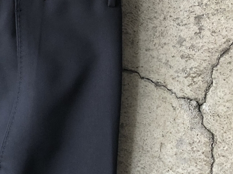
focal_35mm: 70
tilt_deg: -87.3
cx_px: -45
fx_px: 471
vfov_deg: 21.0
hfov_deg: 25.1
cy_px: 89
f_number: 1.8
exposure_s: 1/15
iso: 64
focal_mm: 4
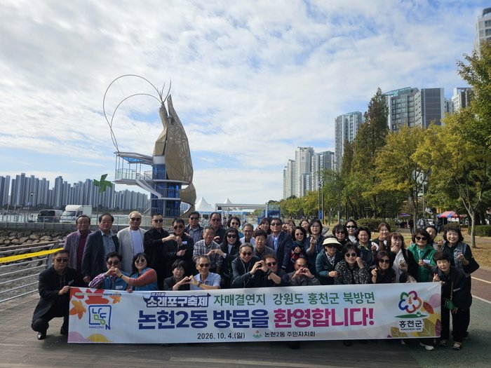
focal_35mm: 23
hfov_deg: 73.9
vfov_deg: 58.9
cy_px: 184
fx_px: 326
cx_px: 246
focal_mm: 6.3
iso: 10
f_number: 1.7
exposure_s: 1/1102
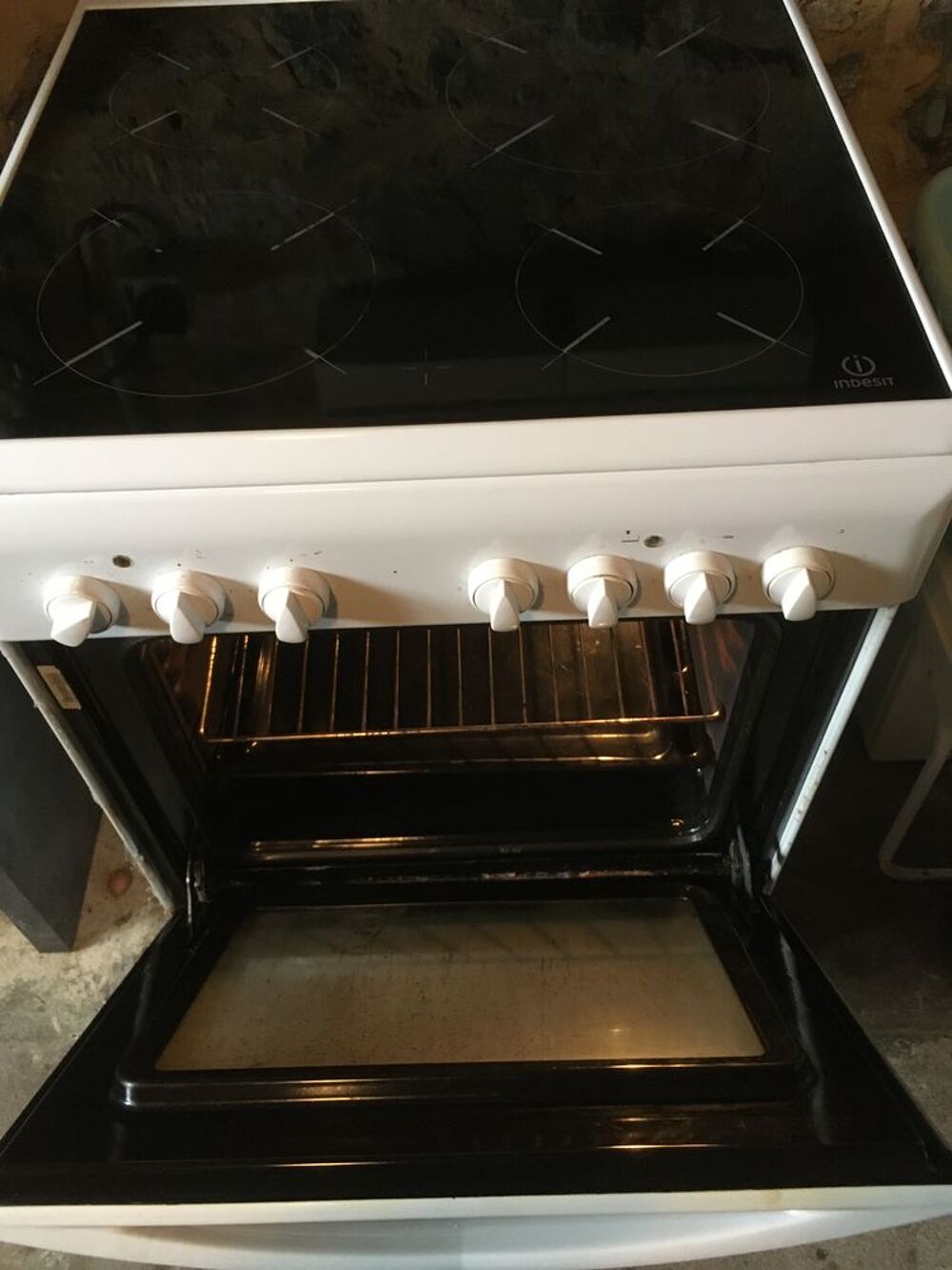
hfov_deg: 48.2
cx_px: 476
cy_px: 635
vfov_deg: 61.7
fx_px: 1063
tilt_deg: -53.4
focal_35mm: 29
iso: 200
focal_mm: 4.15
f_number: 2.2
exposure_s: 1/25
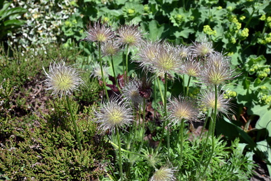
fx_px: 254
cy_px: 90
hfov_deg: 56.1
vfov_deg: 39.2
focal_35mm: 34
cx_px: 136
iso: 100
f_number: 6.3
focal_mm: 22.5
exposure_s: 1/320
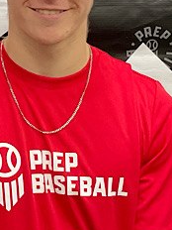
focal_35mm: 50
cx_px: 45
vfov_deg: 37.3
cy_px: 59
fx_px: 331
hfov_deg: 28.7
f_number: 1.8
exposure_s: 1/60
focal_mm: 3
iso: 100
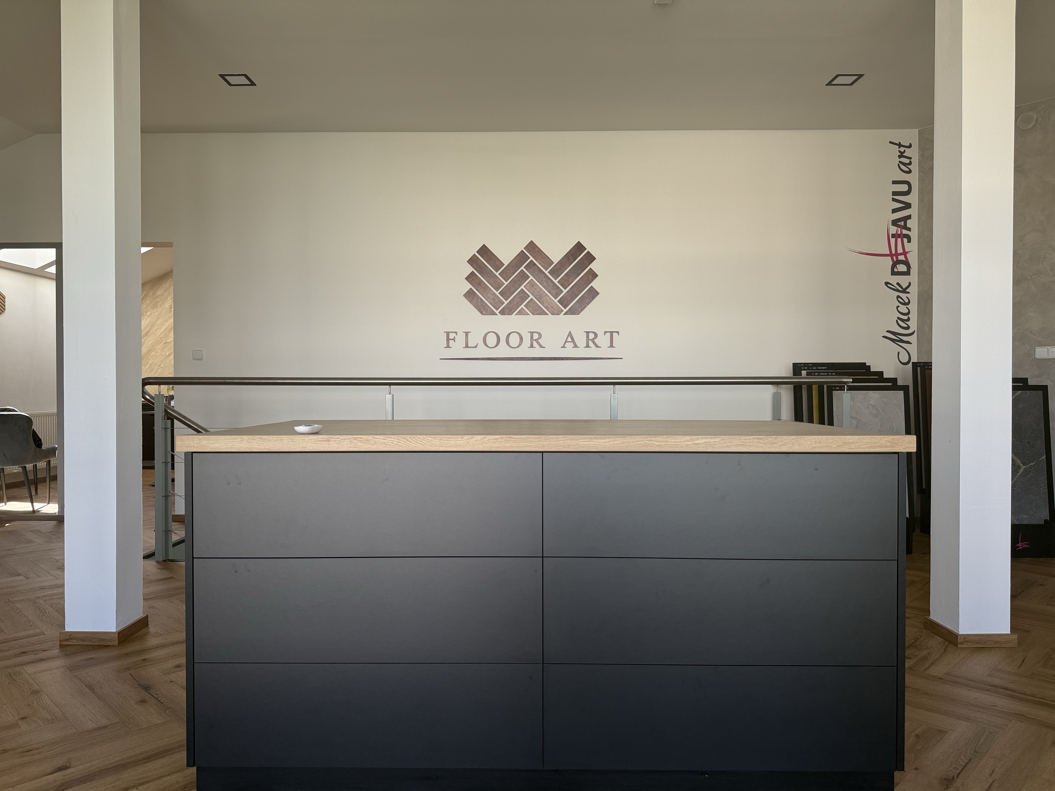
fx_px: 731
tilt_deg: -0.7
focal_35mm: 24
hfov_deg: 71.6
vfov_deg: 56.8
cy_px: 396
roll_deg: -0.2
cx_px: 528
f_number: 1.78
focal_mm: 6.76
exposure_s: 1/315
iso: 80
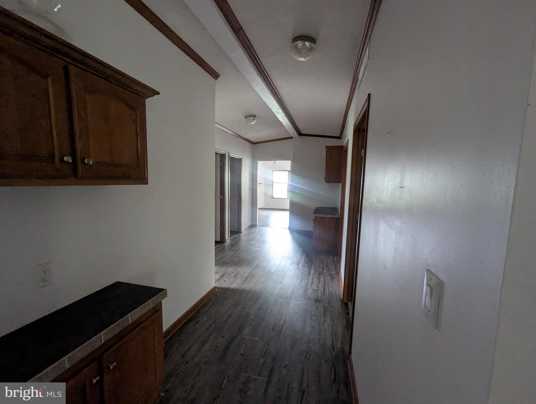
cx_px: 268
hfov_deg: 106.1
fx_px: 202
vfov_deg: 90.1
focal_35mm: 13
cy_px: 202
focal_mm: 1.95
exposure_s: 1/24.4
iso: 232
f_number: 2.2
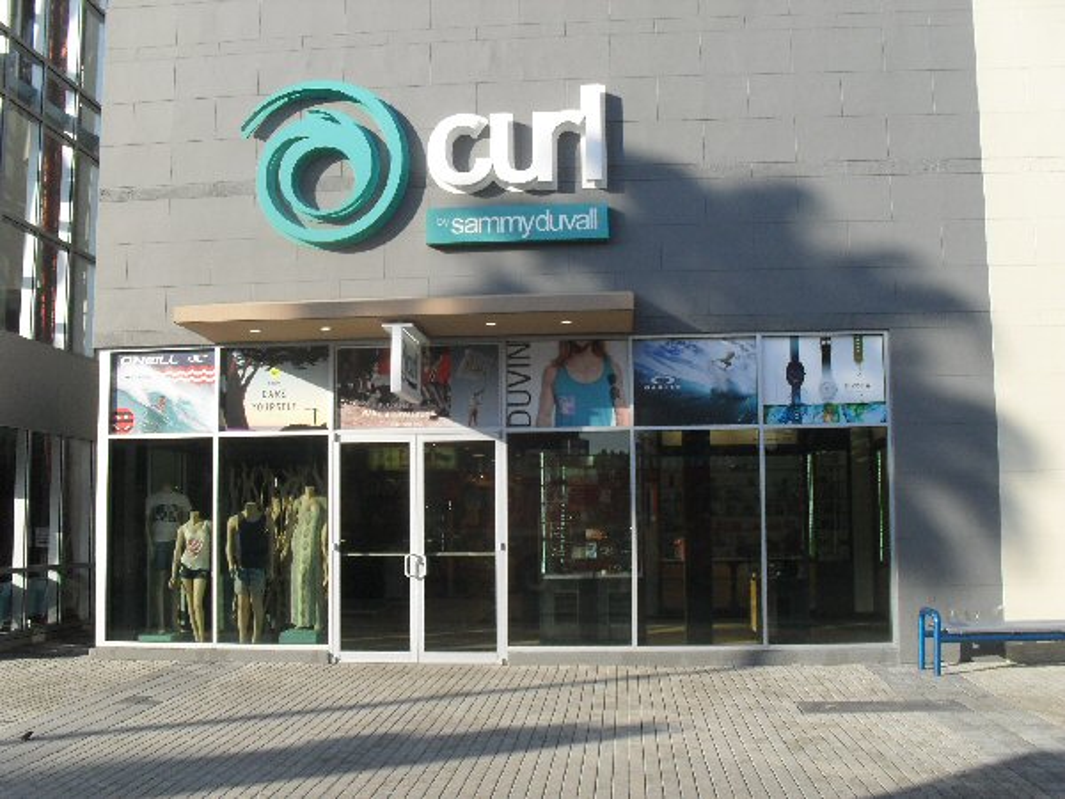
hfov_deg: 52.6
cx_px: 532
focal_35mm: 35
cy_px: 400
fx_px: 1077
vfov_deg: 40.7
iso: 100
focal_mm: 6.3
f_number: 8.4
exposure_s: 1/125
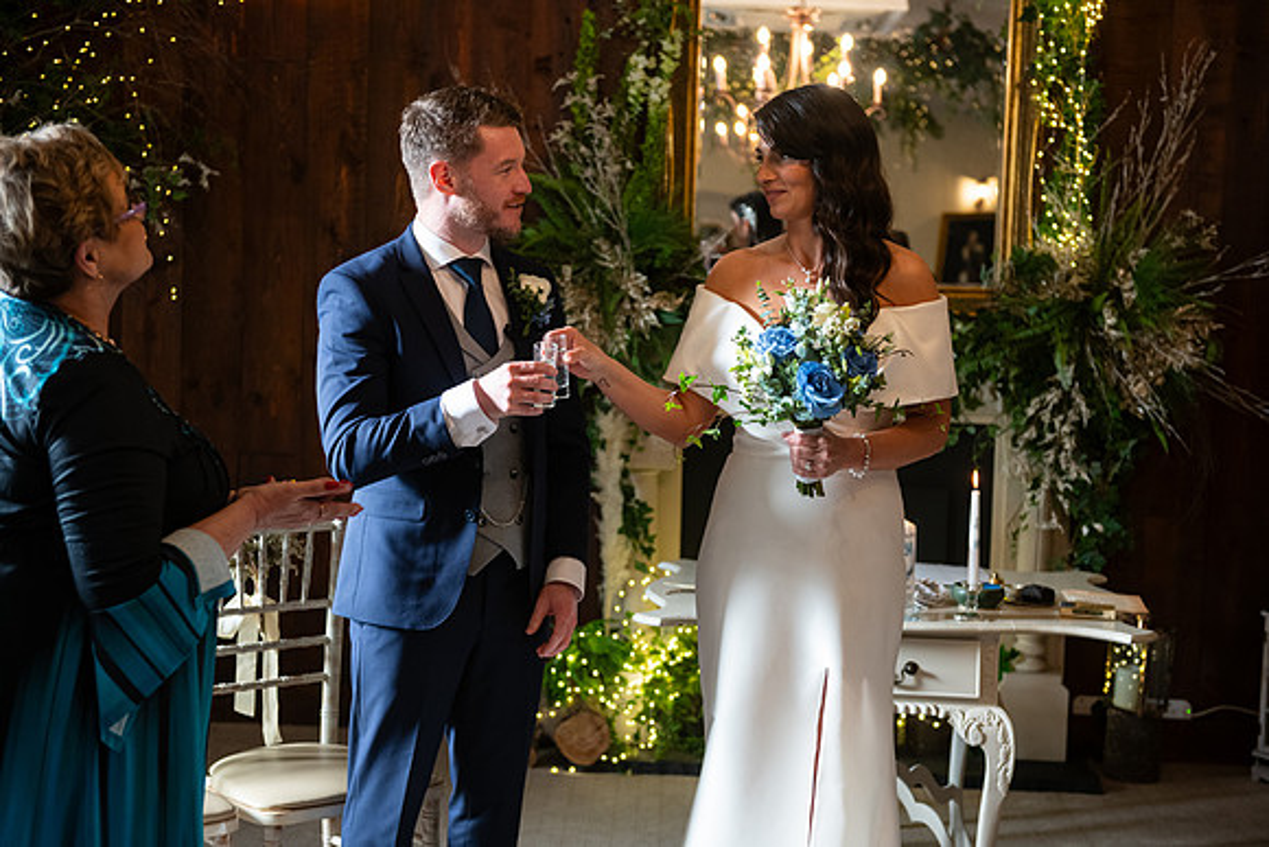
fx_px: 1974
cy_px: 424
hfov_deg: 35.6
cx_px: 634
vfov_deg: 24.2
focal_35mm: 56
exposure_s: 1/160
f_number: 3.5
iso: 800
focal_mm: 56
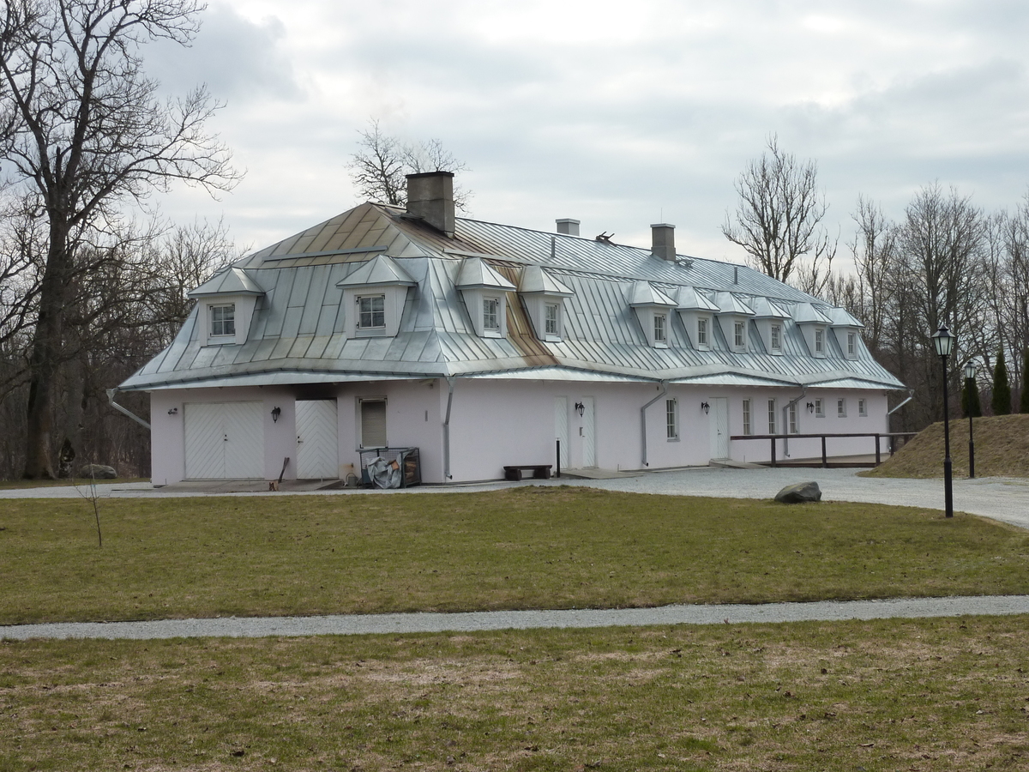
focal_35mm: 63
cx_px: 514
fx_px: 1873
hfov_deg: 30.7
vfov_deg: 23.3
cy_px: 386
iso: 125
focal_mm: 10.3
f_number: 5
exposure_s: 1/500
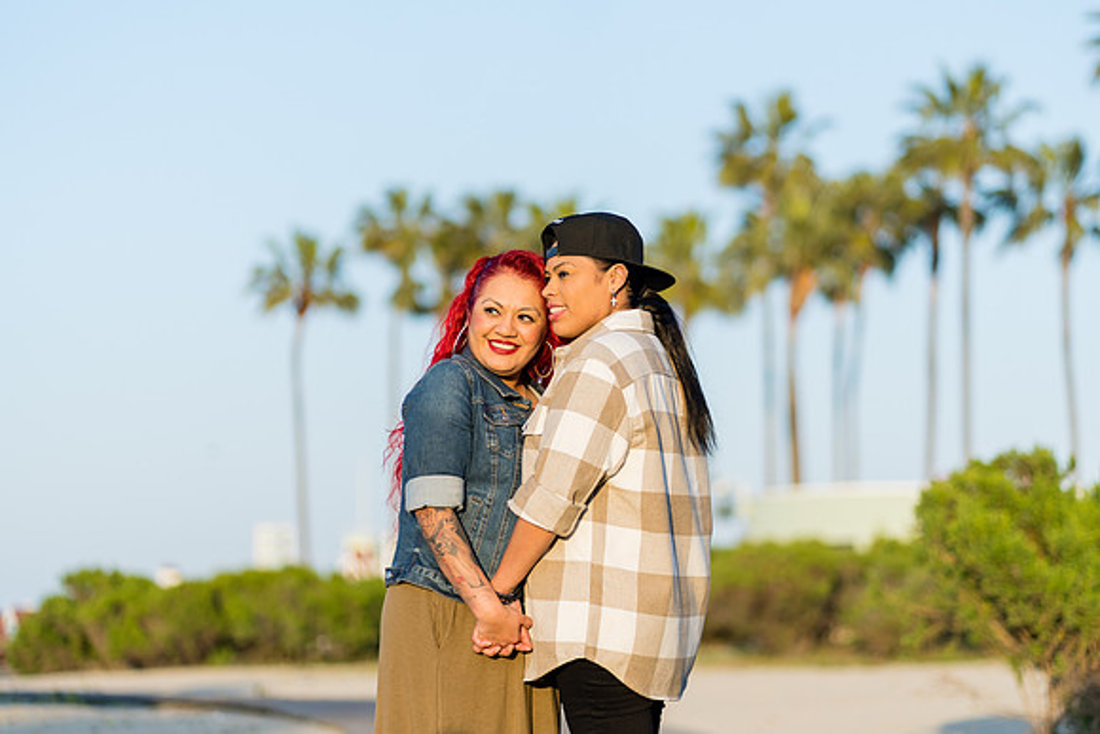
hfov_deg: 20.1
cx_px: 572
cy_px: 351
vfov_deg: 13.5
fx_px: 3099
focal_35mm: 101
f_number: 1.8
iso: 100
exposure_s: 1/1250
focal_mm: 85
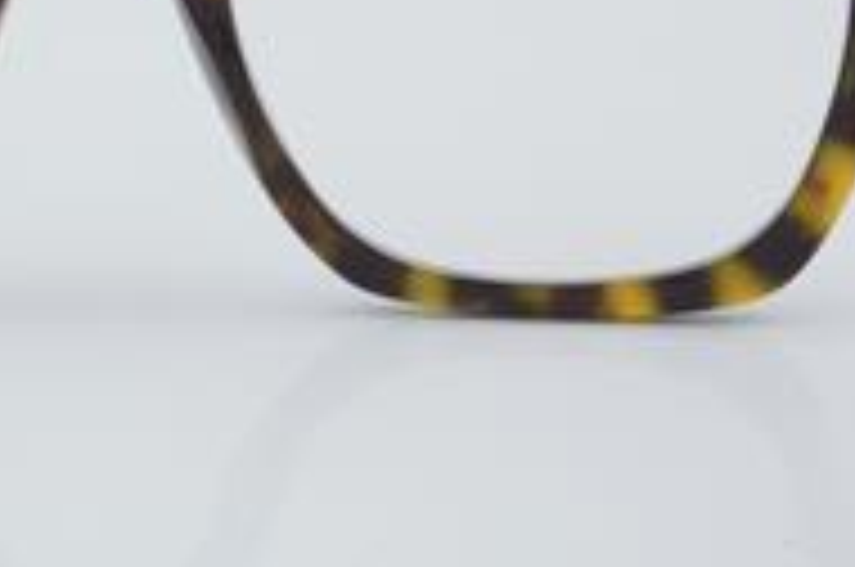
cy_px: 22
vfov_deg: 7.8
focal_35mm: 174
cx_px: 99
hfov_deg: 11.8
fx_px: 4127
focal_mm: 55
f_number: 32
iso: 100
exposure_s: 1/3
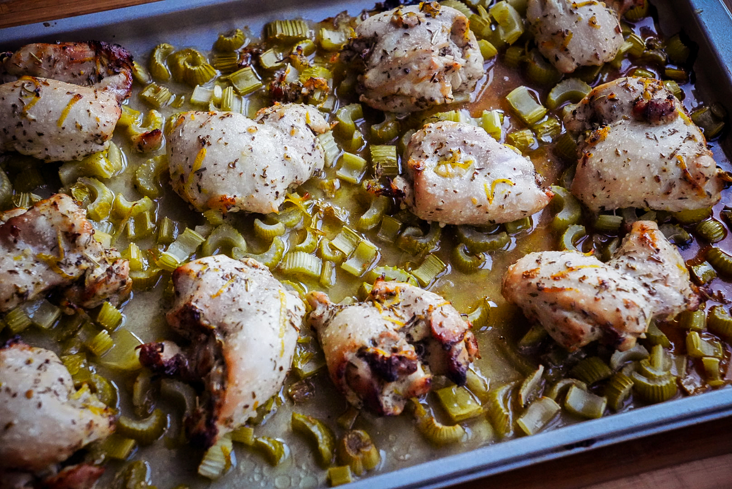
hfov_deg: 27.0
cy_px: 244
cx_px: 366
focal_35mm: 75
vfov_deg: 18.2
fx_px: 1526
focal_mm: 50
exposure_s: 1/2500
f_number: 4.5
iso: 8000
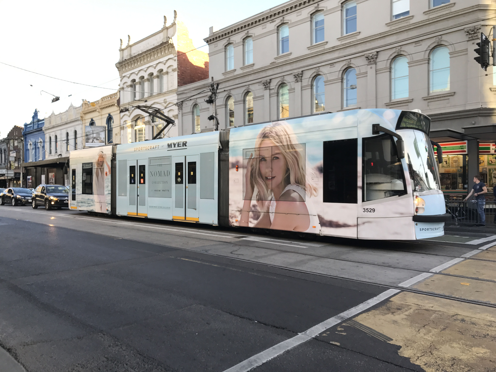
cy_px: 186
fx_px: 401
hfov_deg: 63.4
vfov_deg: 49.7
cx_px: 248
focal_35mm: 28
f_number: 1.8
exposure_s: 1/245
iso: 20
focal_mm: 3.99
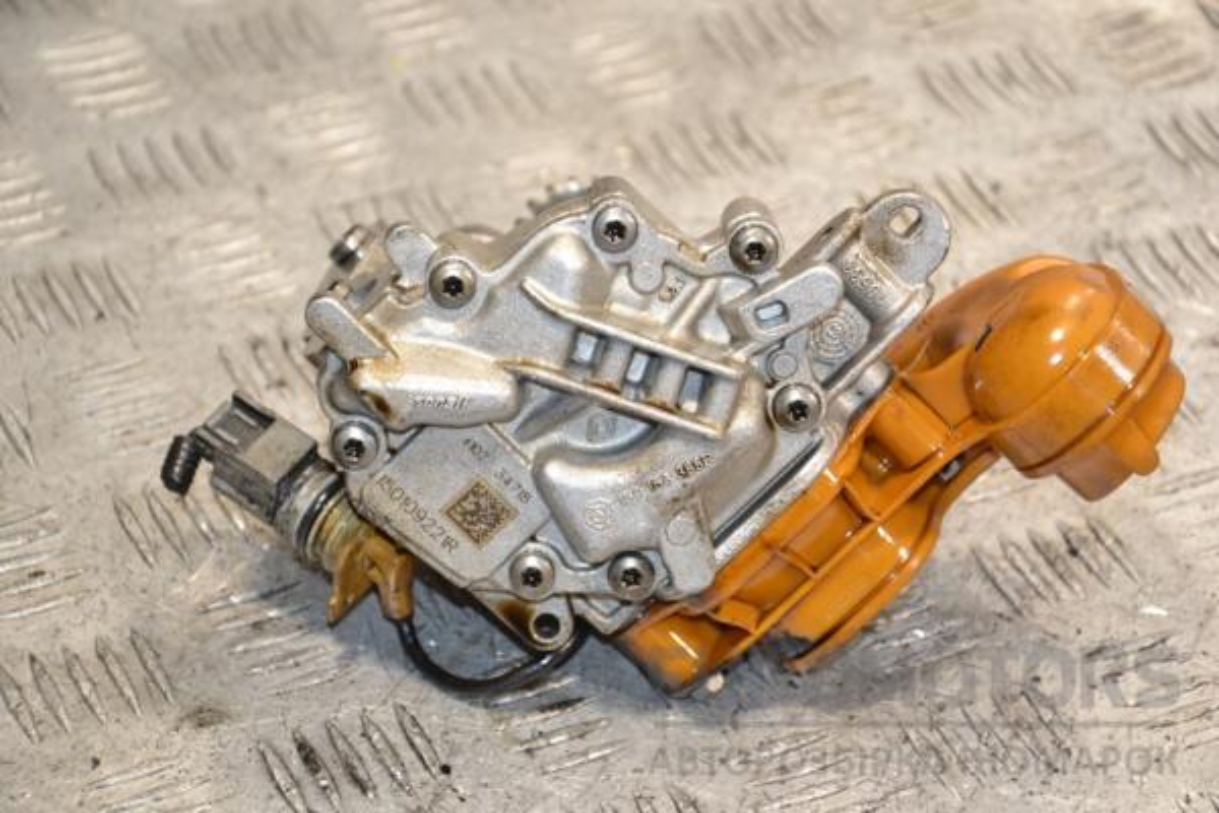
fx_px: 3809
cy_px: 406
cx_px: 610
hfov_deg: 18.2
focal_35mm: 112
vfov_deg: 12.2
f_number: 5.3
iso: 800
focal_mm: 75
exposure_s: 1/100
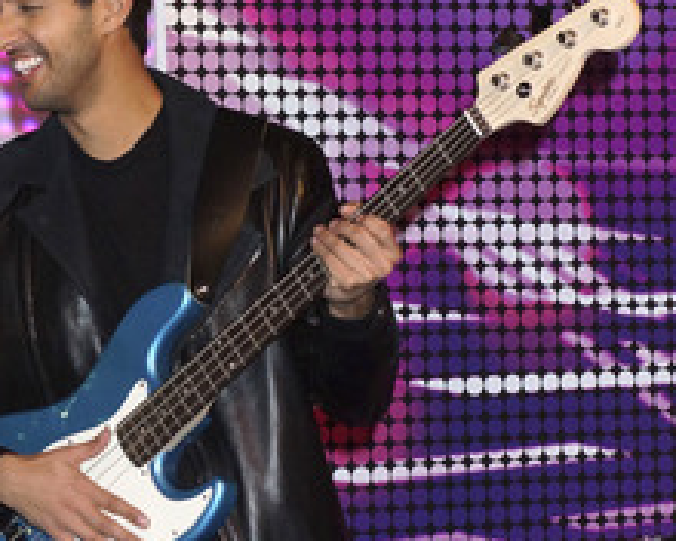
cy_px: 323
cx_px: -3
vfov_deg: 7.7
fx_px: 4041
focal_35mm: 202
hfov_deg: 9.5
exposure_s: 1/200
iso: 1000
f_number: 8
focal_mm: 50
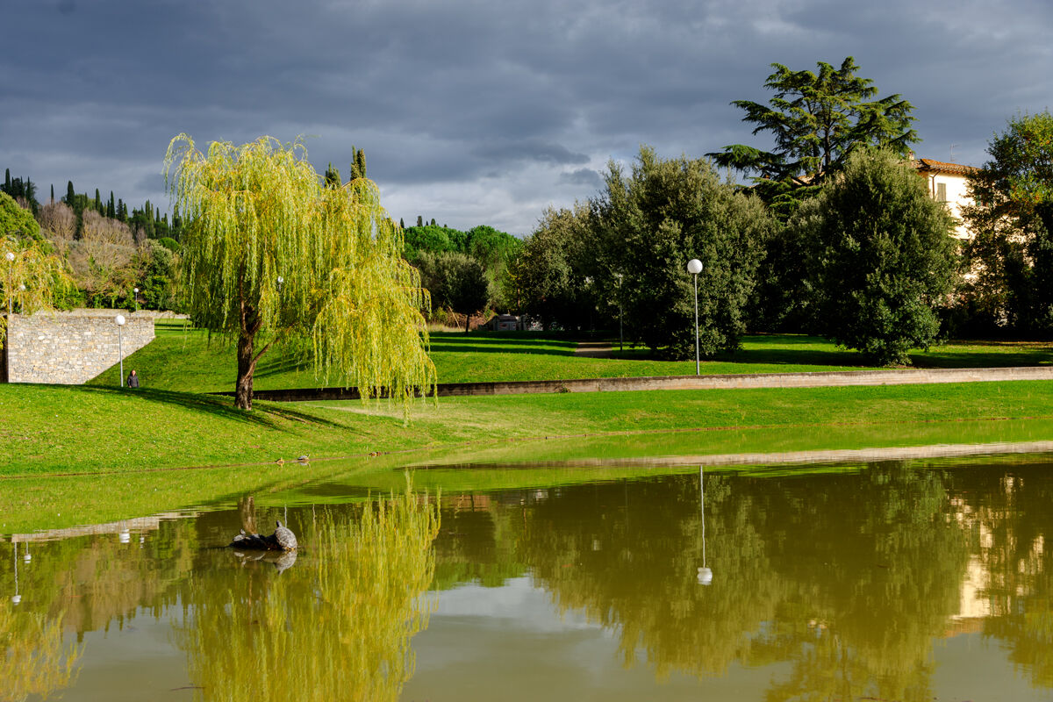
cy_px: 351
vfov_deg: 28.9
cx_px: 526
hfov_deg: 42.3
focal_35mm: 46
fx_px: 1360
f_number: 6.7
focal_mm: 31
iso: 100
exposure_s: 1/125
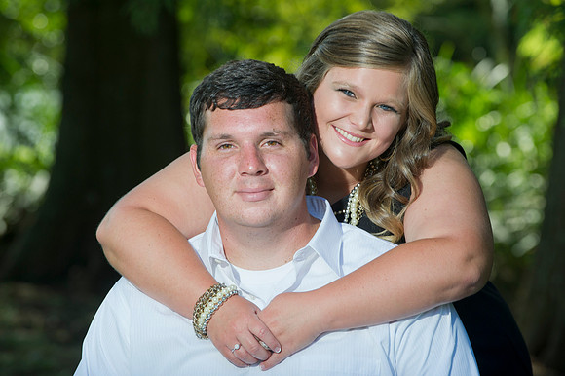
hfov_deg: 11.4
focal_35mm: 180
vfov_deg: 7.6
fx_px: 2823
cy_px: 188
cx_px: 282
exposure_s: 1/250
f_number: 5.6
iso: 320
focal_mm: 180
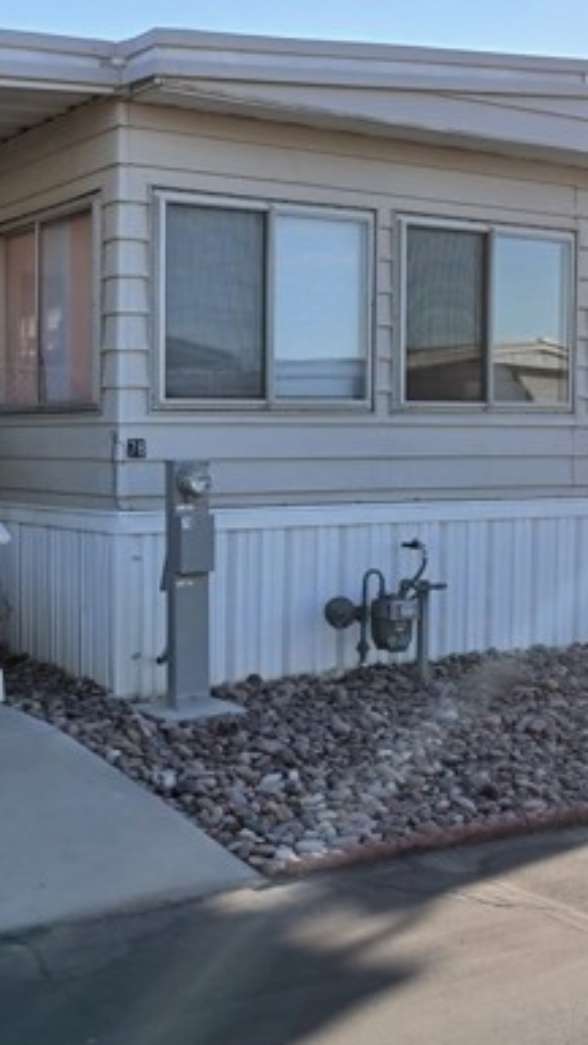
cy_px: 479
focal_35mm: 47
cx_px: 179
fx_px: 1303
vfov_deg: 43.7
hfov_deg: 25.2
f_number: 1.8
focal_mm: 3.98
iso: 20
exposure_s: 1/286
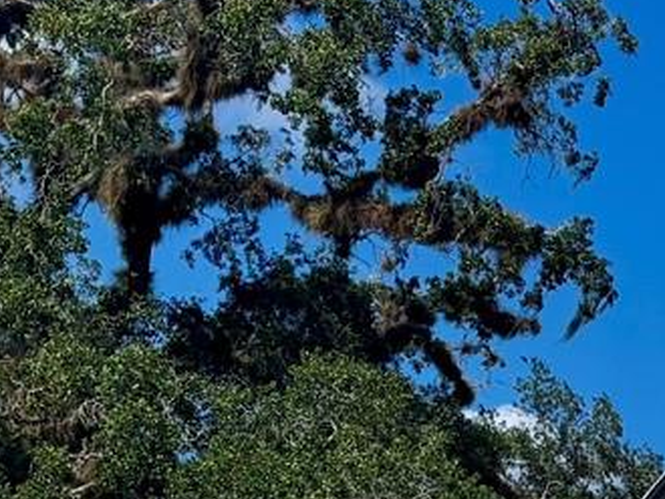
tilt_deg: -1.1
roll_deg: +0.8
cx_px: 832
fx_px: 2422
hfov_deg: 15.0
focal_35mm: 126
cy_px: 1016
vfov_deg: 10.7
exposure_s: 1/6711
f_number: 1.6
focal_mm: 5.96
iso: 50
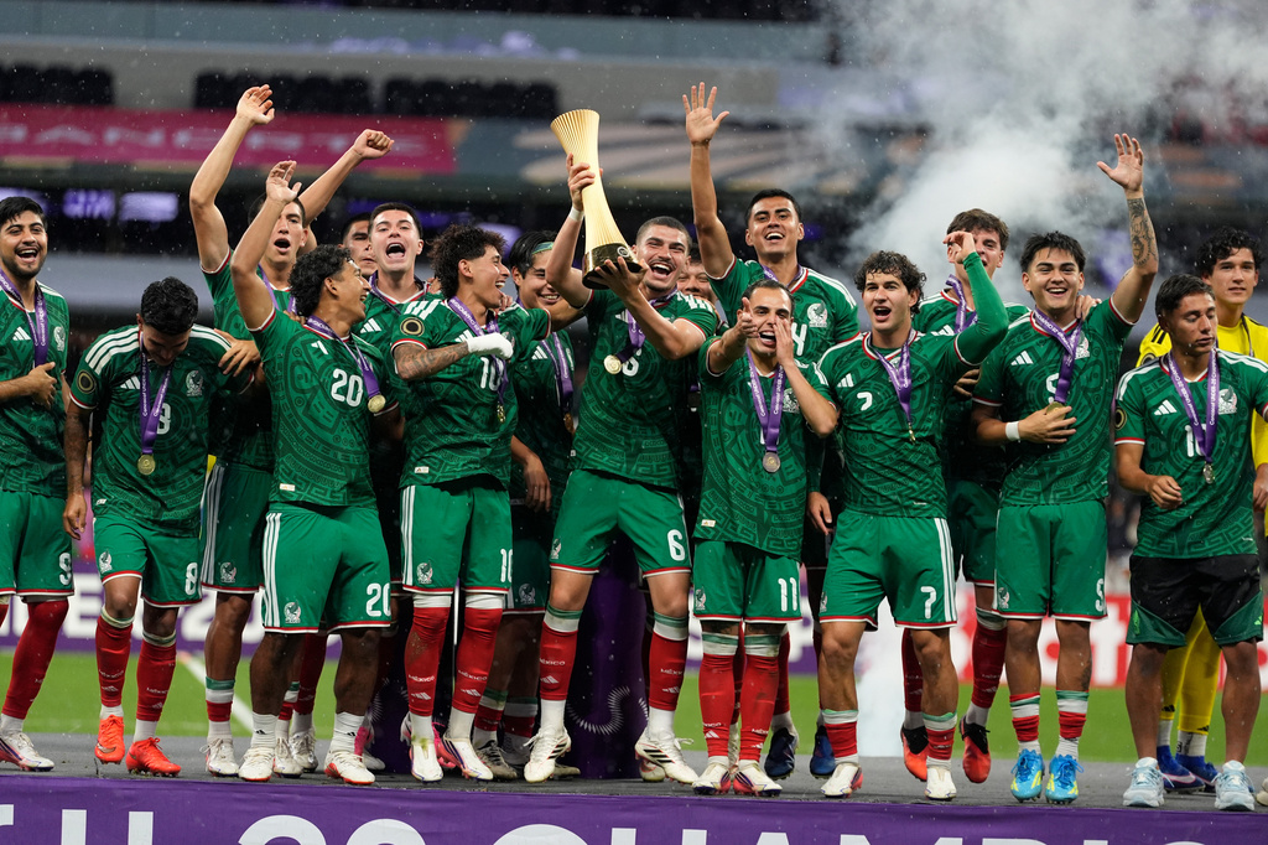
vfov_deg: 6.9
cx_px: 634
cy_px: 422
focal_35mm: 200
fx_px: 7042
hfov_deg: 10.3
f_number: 2.8
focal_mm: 200
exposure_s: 1/1250
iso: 2000
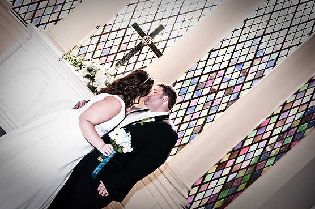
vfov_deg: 27.7
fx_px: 424
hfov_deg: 40.8
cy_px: 103
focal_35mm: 49
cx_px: 151
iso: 200
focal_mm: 31
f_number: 2.8
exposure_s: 1/250
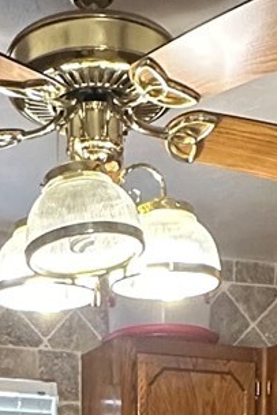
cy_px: 714
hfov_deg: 14.9
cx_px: 90
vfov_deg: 18.2
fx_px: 1061
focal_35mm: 92
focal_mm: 2.22
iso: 400
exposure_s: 1/60
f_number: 2.2
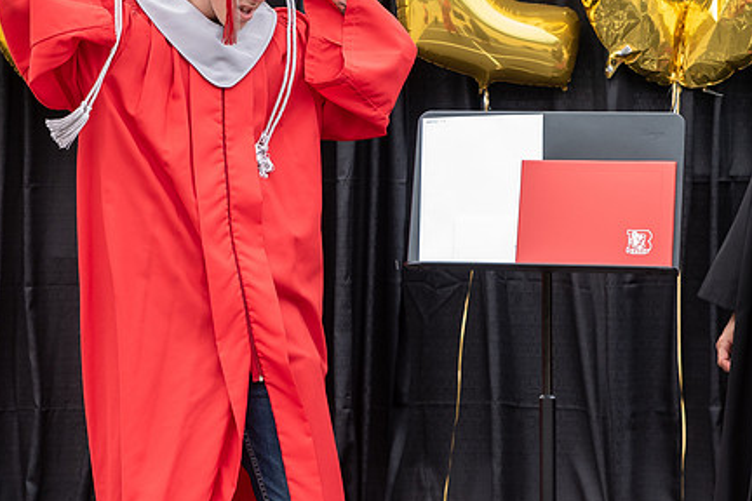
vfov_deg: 9.9
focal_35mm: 139
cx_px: 232
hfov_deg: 14.7
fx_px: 2903
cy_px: 235
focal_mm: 60
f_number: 5.6
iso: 500
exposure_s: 1/500
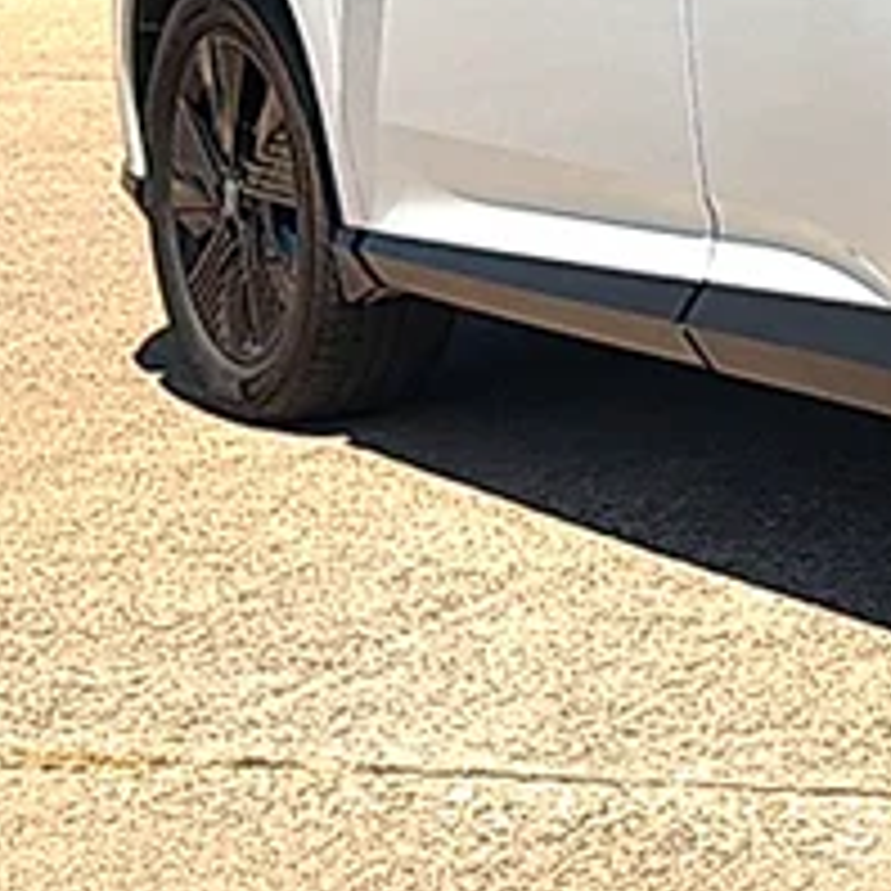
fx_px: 3465
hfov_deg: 13.5
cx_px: 1490
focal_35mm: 119
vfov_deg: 14.4
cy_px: -43
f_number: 1.78
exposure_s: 1/10309
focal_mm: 6.76
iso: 80
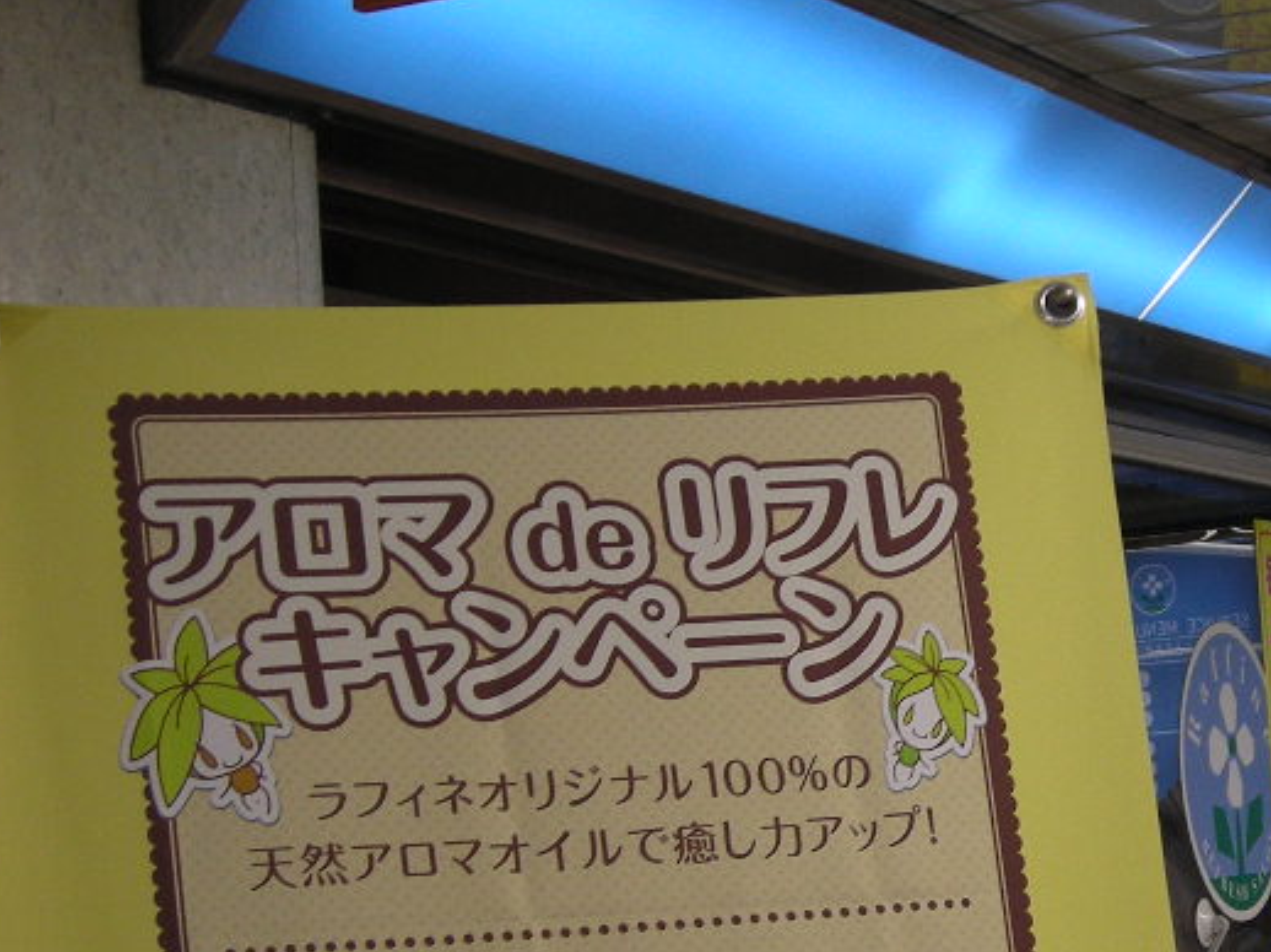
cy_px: 582
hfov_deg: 20.7
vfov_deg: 15.9
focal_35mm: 93
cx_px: 1099
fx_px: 3413
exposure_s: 1/29.8
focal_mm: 7.8
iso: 83
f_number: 3.4
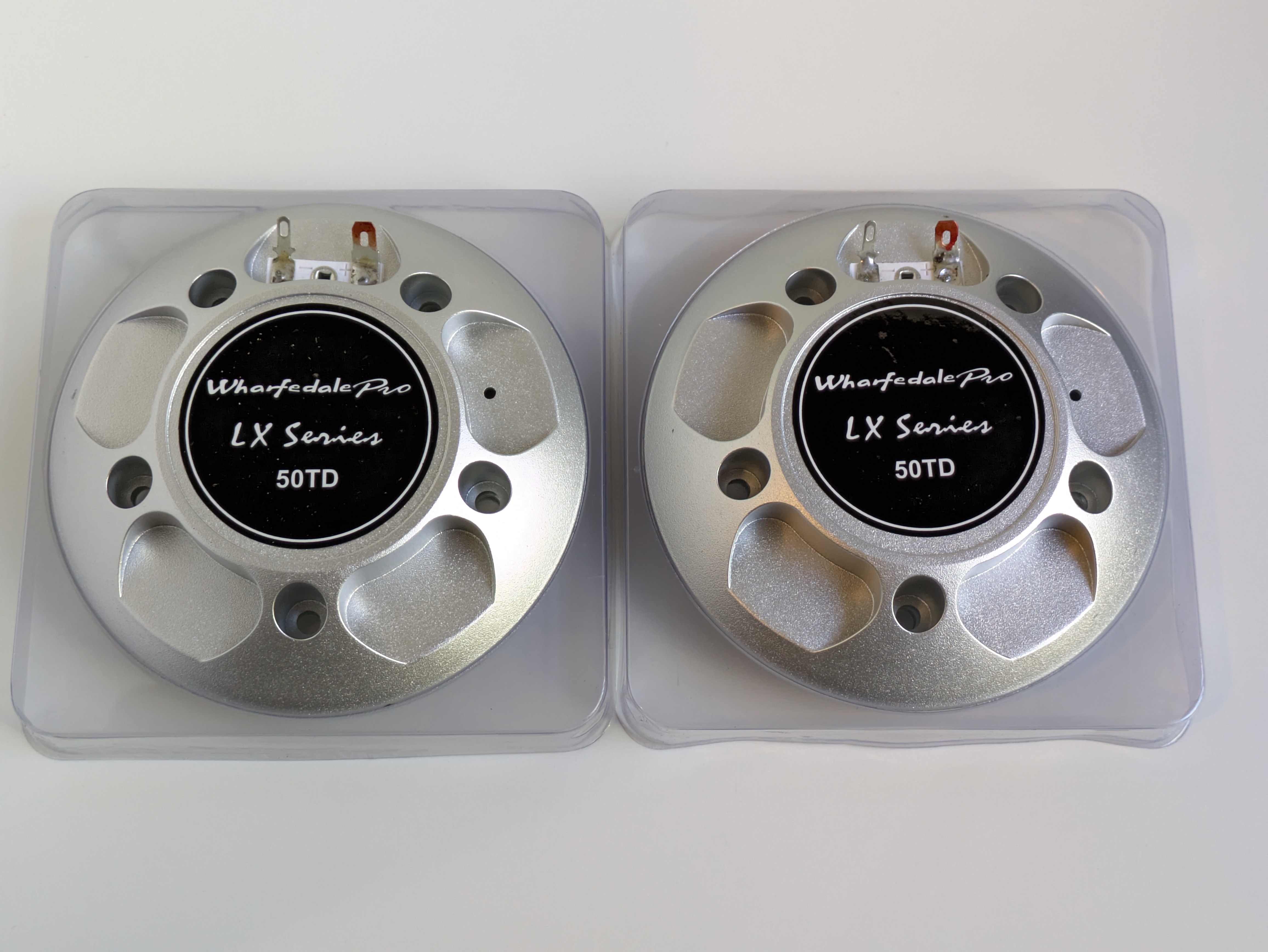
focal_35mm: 51
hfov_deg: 37.5
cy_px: 476
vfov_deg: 28.6
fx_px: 1869
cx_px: 634
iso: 303
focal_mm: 5.43
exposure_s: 1/100
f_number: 1.89
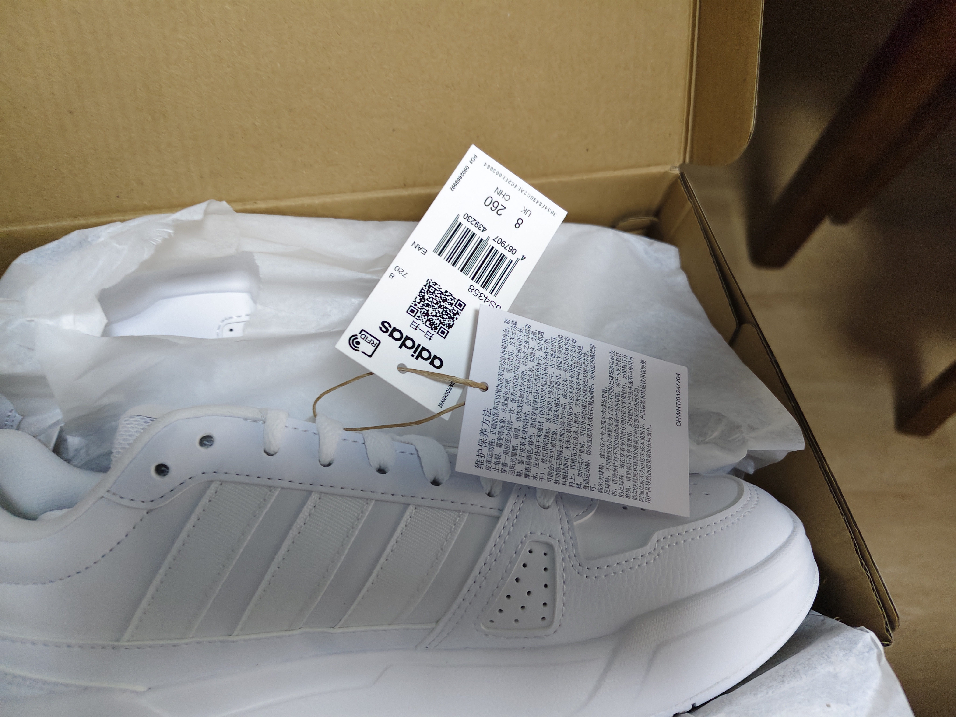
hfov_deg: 73.9
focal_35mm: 23
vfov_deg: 58.9
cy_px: 358
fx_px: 635
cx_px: 478
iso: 189
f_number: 1.88
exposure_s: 1/50
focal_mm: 5.56
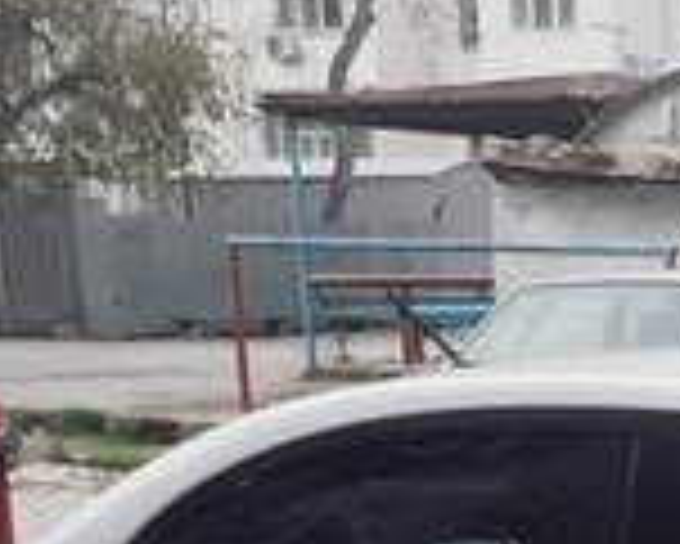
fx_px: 2316
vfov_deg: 12.3
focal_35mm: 115
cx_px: 1117
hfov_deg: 15.1
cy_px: 987
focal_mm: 3.6
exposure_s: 1/204
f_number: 1.9
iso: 40
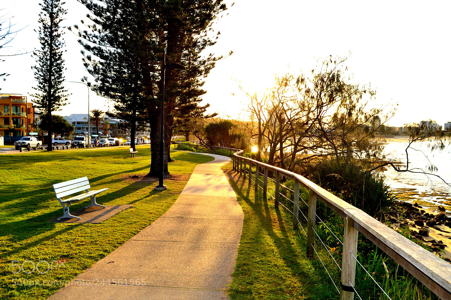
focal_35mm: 30
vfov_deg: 44.2
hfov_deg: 62.8
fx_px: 370
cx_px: 227
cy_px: 150
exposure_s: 1/200
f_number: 7.1
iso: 100
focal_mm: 19
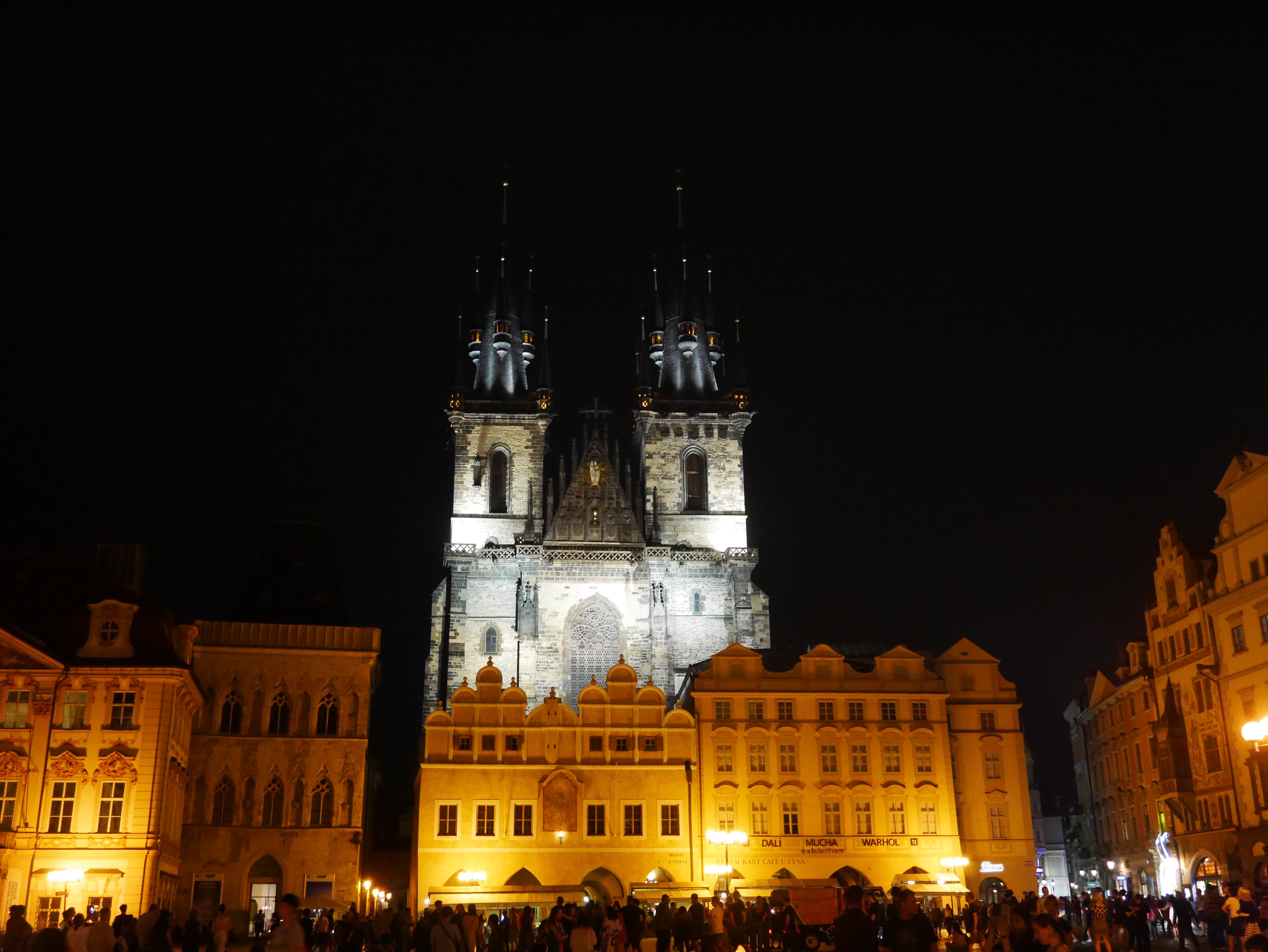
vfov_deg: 39.7
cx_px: 634
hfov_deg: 51.3
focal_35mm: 36
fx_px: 1319
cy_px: 476
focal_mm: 18
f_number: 4
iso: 3200
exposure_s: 1/30
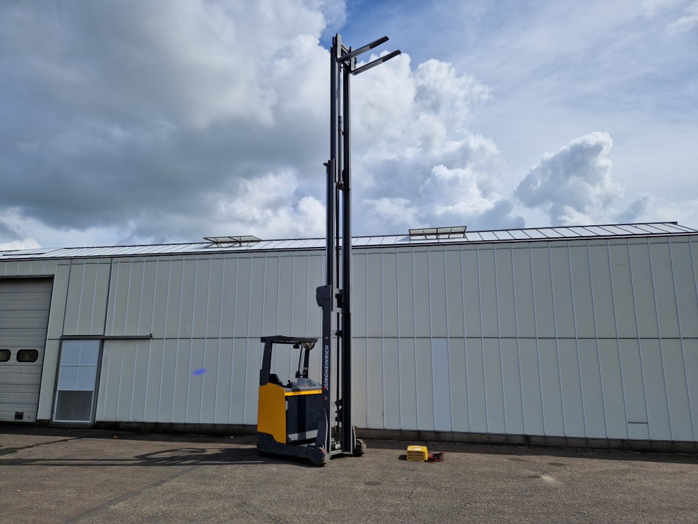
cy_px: 262
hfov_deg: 73.9
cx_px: 349
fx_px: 464
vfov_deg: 58.9
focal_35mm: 23
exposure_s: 1/3264
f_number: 1.8
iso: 50
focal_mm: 5.4
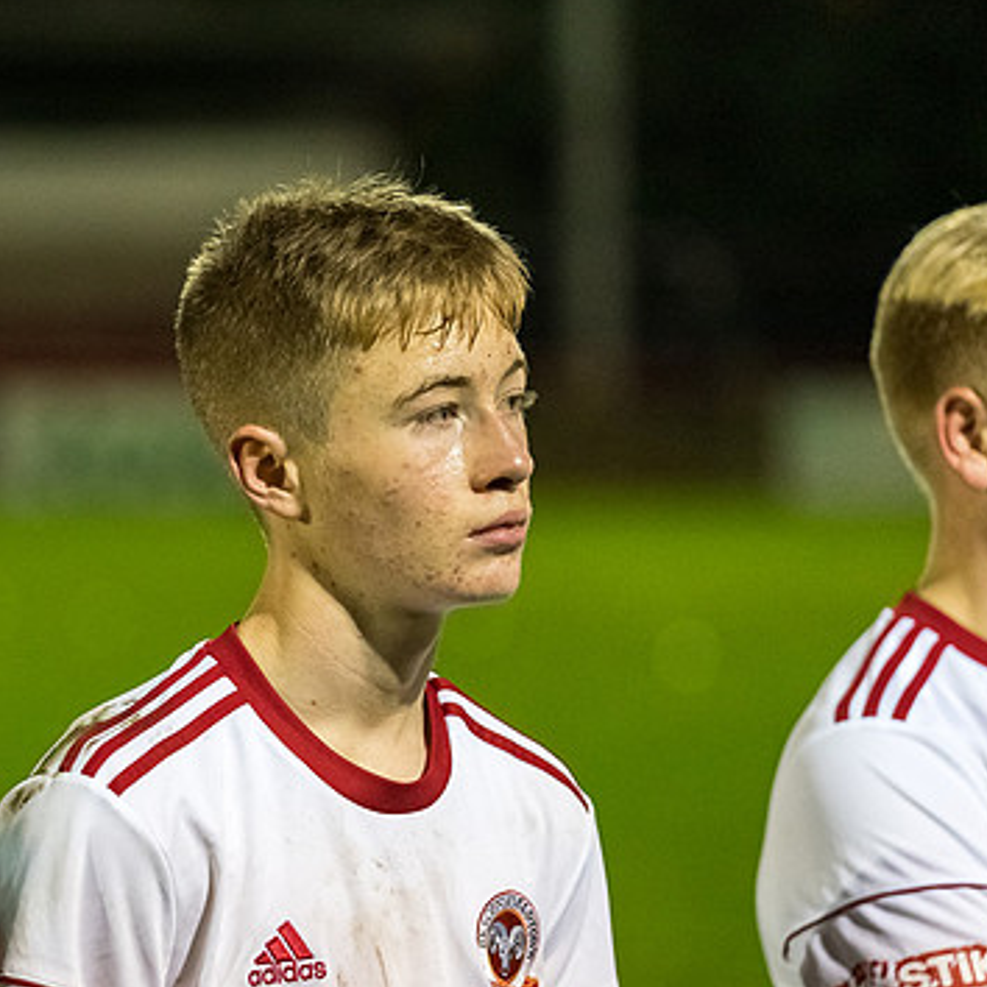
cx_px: 249
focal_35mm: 237
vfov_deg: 7.4
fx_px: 7645
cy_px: 591
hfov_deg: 7.4
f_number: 2.8
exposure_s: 1/1000
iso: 6400
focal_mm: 146
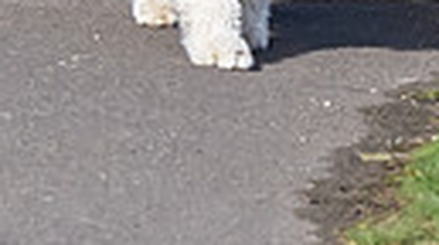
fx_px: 37587
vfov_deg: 0.4
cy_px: -397
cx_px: -1332
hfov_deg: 0.7
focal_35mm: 3235
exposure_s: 1/2000
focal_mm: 200
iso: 400
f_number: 2.8
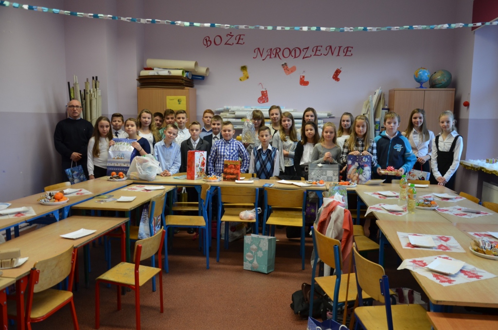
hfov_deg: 67.5
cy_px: 165
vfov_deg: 47.7
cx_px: 249
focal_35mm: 27
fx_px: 373
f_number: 4
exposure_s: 1/60
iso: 500
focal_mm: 18
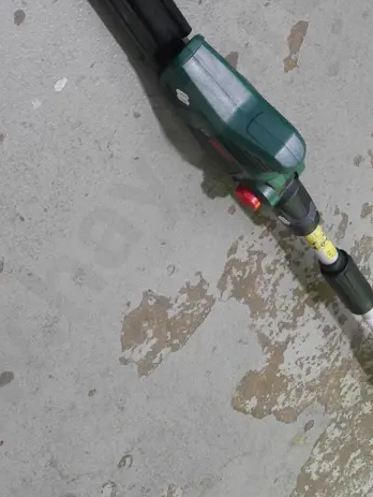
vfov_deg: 23.0
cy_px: 107
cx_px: 203
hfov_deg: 17.6
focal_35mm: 84
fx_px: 1205
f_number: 4.3
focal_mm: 19
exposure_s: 1/60
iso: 3200
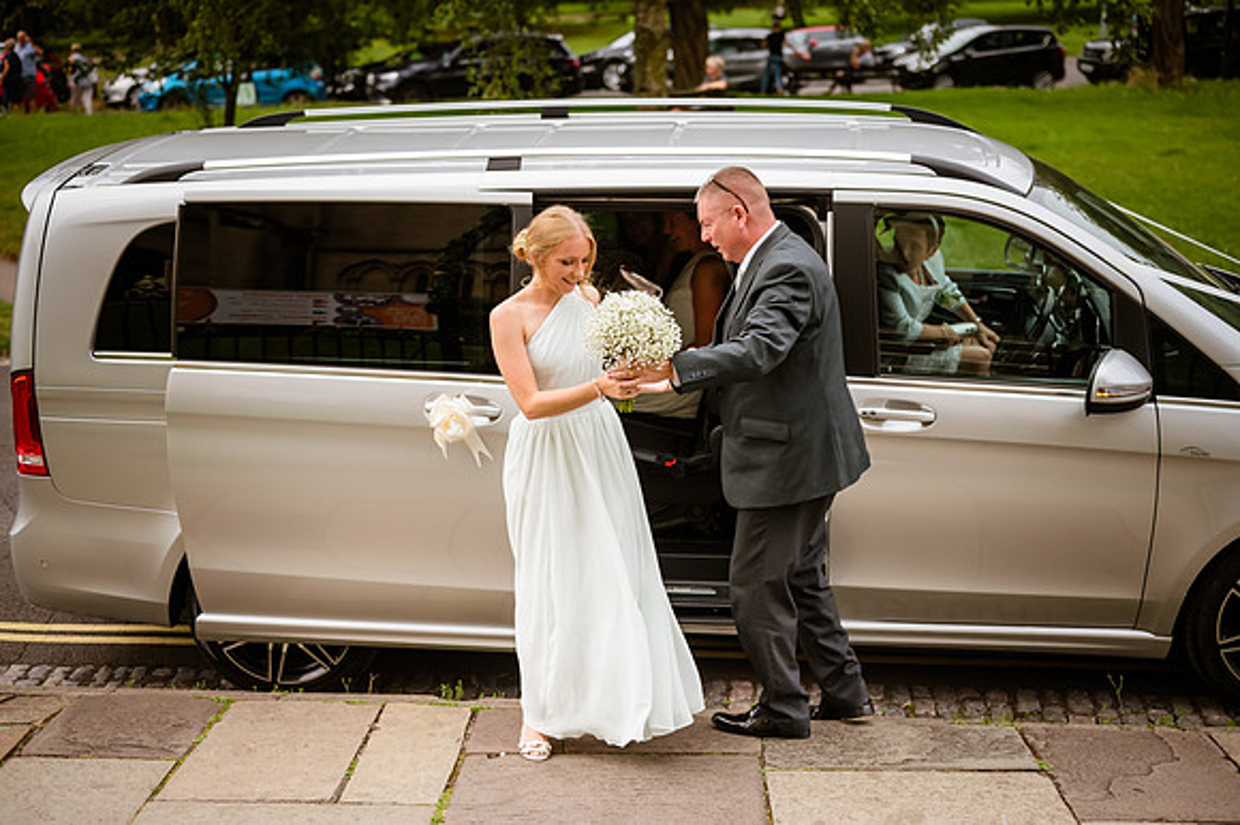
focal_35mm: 50
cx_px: 620
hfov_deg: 39.6
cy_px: 412
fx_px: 1721
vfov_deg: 27.0
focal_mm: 50
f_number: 2.5
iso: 720
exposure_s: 1/8000
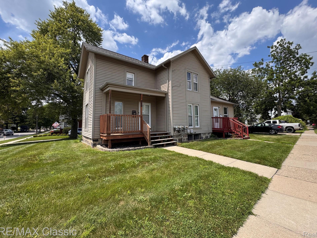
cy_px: 112
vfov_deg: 81.7
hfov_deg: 98.1
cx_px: 166
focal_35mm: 15
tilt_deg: +4.9
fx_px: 137
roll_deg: +1.1
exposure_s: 1/1126
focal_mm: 2.22
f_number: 2.2
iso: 50
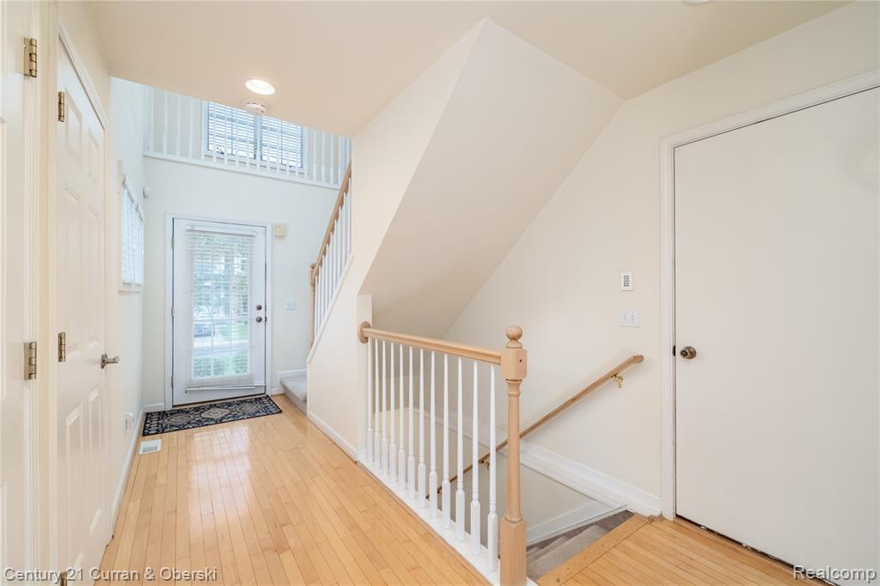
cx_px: 440
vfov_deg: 77.3
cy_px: 293
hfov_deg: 100.4
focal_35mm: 15
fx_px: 367
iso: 800
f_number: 5.6
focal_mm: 10
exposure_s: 1/125
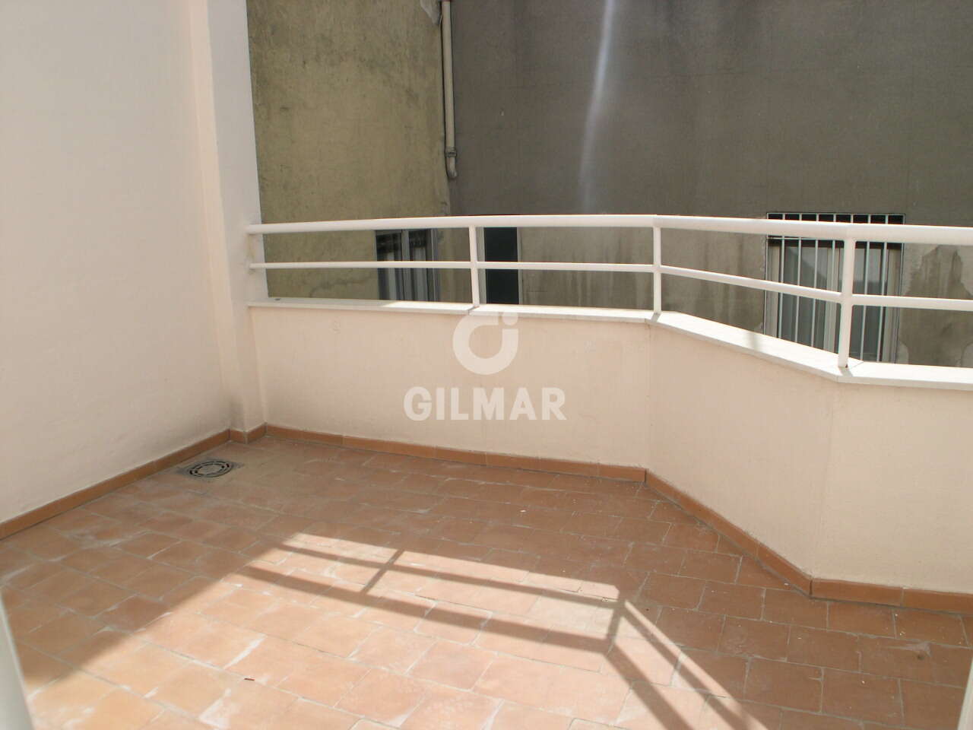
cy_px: 365
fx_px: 1068
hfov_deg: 49.0
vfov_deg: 37.7
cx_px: 486
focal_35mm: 38
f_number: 7.6
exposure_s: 1/213
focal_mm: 8
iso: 100
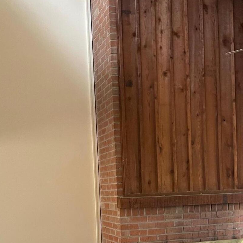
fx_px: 453
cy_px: 197
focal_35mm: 57
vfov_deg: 29.3
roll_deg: +2.4
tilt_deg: +1.0
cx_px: 170
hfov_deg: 29.7
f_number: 1.6
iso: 640
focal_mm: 4.2
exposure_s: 1/36
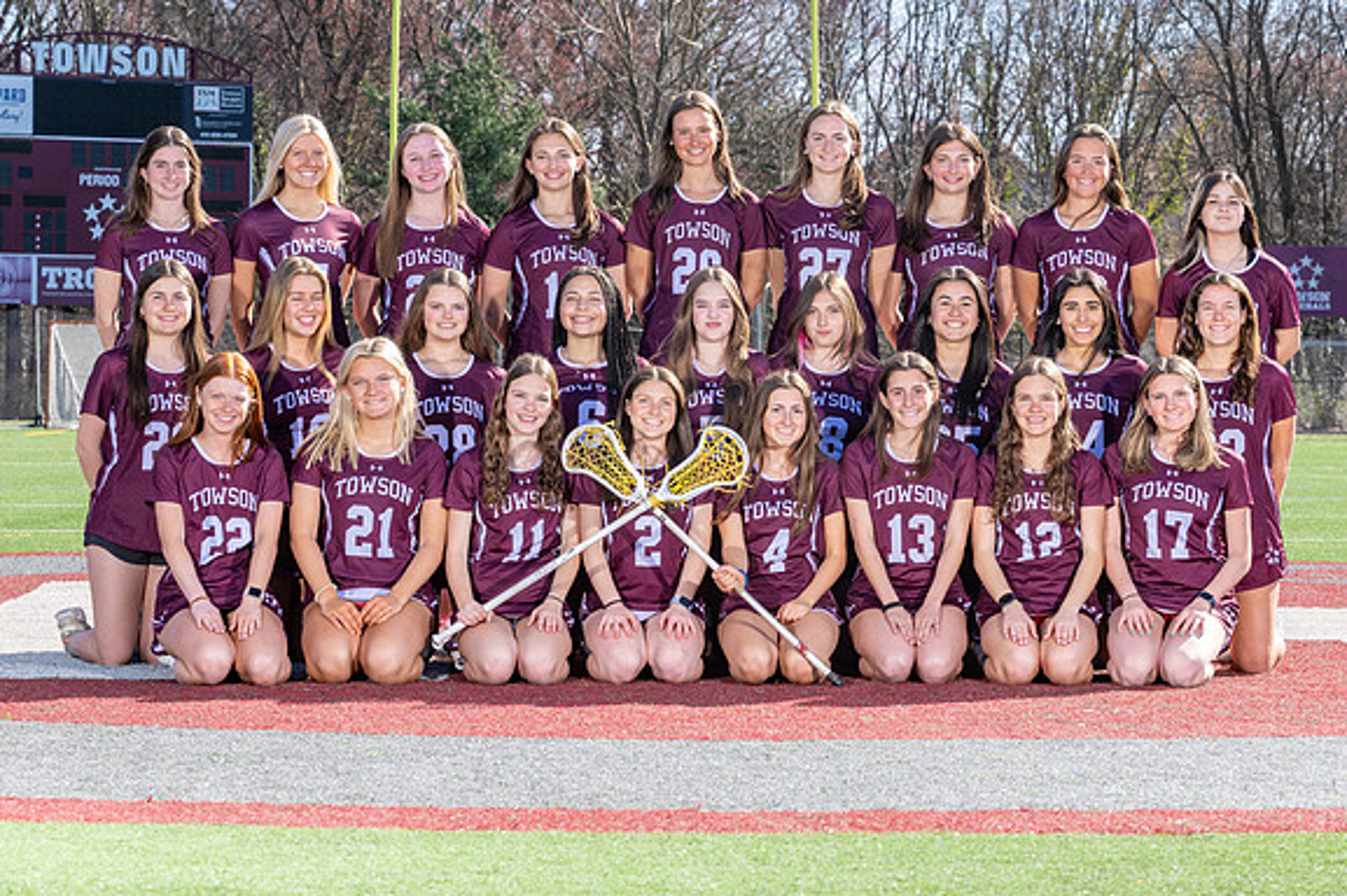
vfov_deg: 12.7
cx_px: 705
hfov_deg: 18.9
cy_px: 436
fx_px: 4039
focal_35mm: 108
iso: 100
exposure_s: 1/200
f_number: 6.3
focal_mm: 74
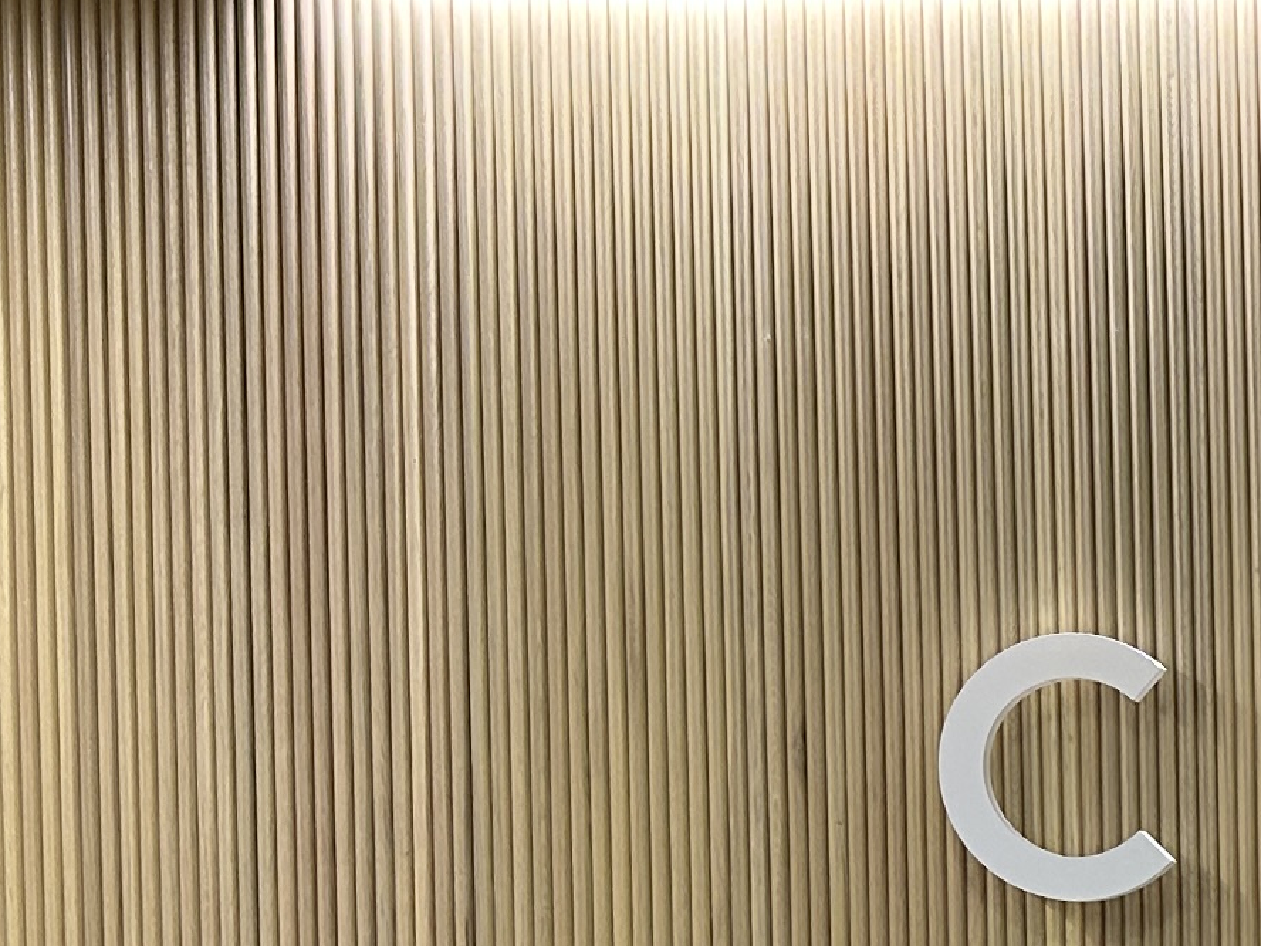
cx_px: 1992
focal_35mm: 109
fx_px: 3971
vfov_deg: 13.2
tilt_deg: -1.3
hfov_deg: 16.2
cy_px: 1124
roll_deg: +0.1
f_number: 1.78
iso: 100
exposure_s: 1/120
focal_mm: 6.86
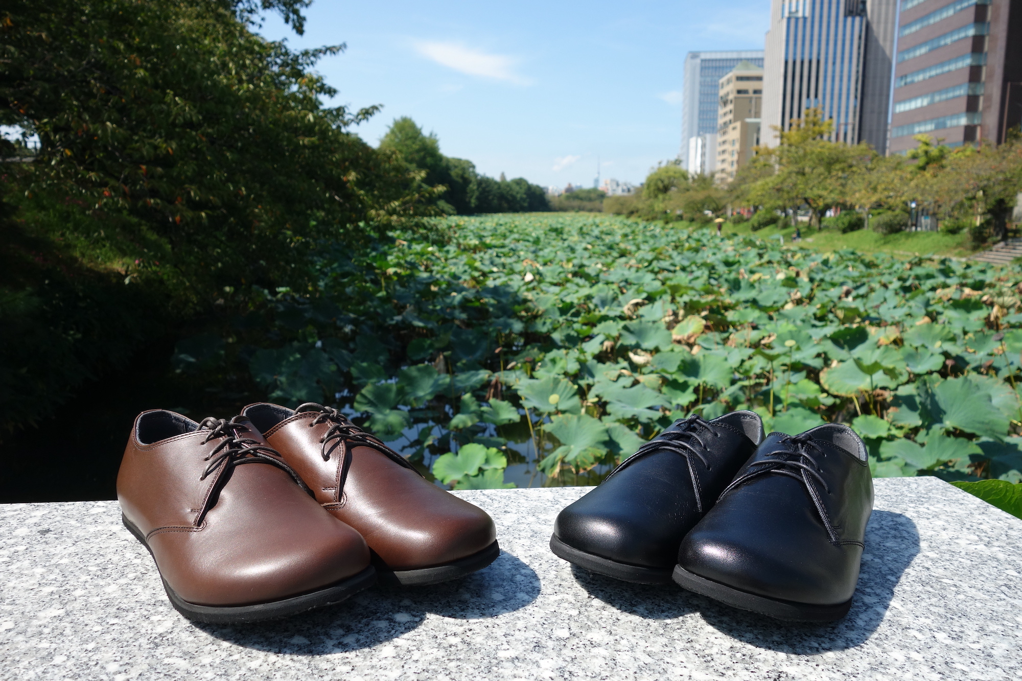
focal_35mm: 28
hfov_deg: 65.5
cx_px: 511
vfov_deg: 46.4
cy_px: 340
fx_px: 795
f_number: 5.6
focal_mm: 10.4
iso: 125
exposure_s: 1/320
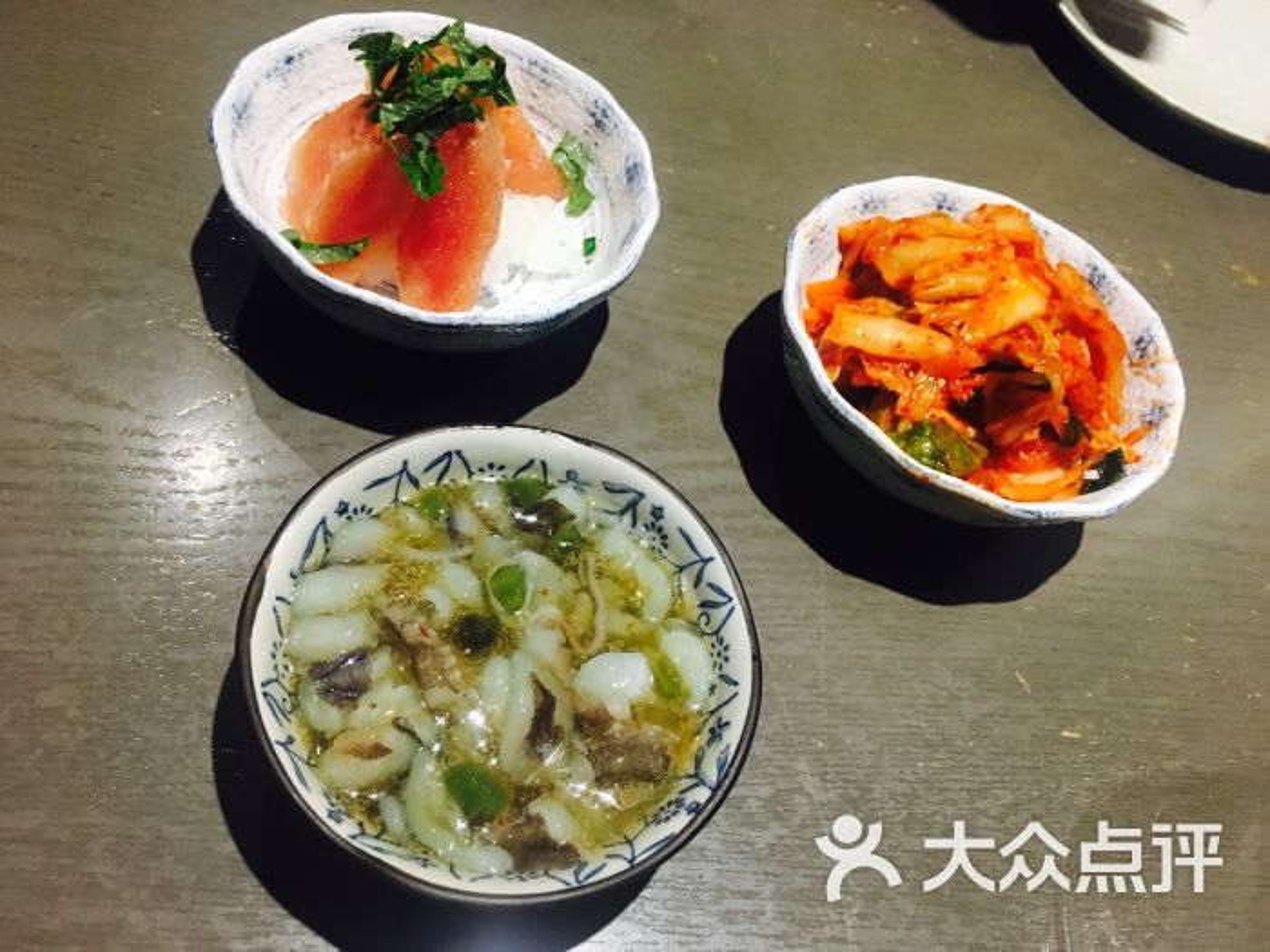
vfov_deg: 48.2
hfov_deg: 61.7
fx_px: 1064
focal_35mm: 29
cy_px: 476
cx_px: 635
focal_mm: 4.15
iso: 200
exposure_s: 1/25
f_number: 2.2
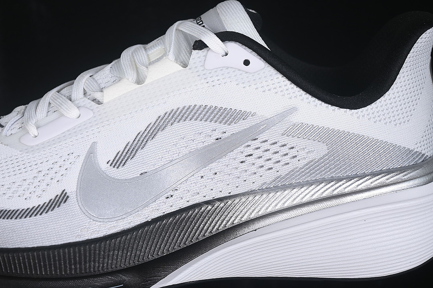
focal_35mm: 75
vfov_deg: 18.2
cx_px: 216
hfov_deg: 27.0
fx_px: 902
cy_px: 144
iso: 160
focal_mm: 50
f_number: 7.1
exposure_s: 1/100
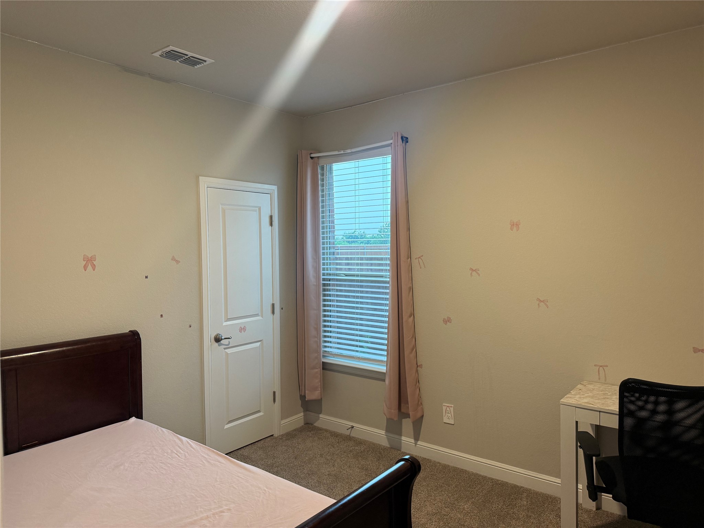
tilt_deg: -2.3
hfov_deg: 71.6
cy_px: 264
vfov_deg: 56.8
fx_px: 488
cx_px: 352
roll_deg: +0.3
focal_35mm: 24
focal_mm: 6.76
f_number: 1.78
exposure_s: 1/60
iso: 200
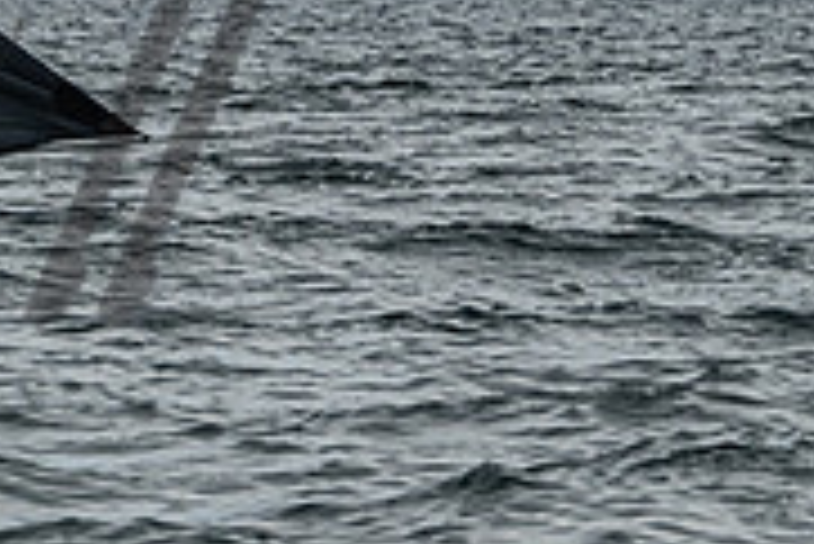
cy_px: -184
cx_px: -347
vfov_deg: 2.2
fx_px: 13962
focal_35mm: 617
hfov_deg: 3.3
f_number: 7.1
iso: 320
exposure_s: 1/2000
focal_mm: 140
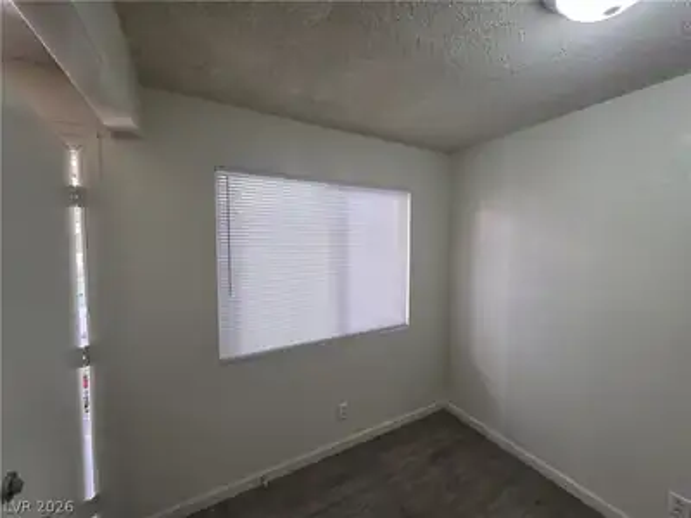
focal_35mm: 13
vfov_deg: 89.9
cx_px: 346
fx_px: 260
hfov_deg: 106.2
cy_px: 259
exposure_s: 1/120
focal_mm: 2.2
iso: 250
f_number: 1.9
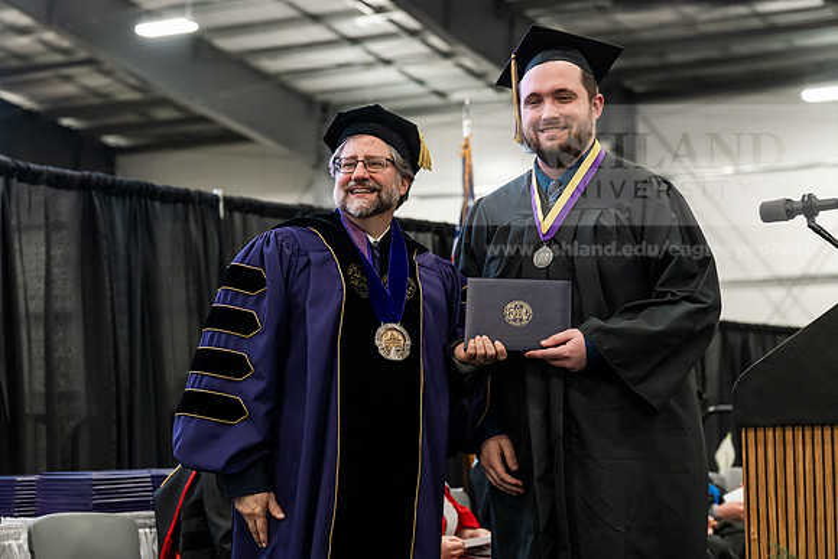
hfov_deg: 23.6
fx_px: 2002
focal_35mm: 86
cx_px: 419
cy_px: 280
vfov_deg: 15.9
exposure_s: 1/200
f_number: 4.5
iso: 4000
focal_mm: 86
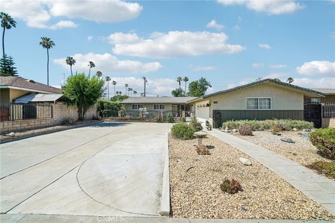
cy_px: 112
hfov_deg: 104.3
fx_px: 130
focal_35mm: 14
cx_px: 168
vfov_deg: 81.2
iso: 100
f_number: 8
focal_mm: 14
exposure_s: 1/320
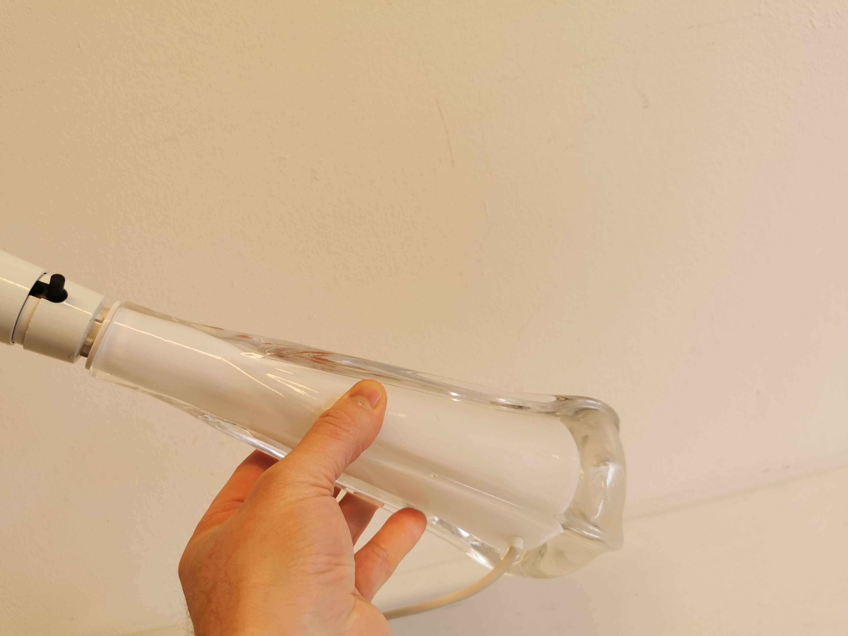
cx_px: 424
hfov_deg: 65.3
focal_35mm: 27
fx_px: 661
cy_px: 318
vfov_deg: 51.4
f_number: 1.6
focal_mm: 5.56
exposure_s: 1/120
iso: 50
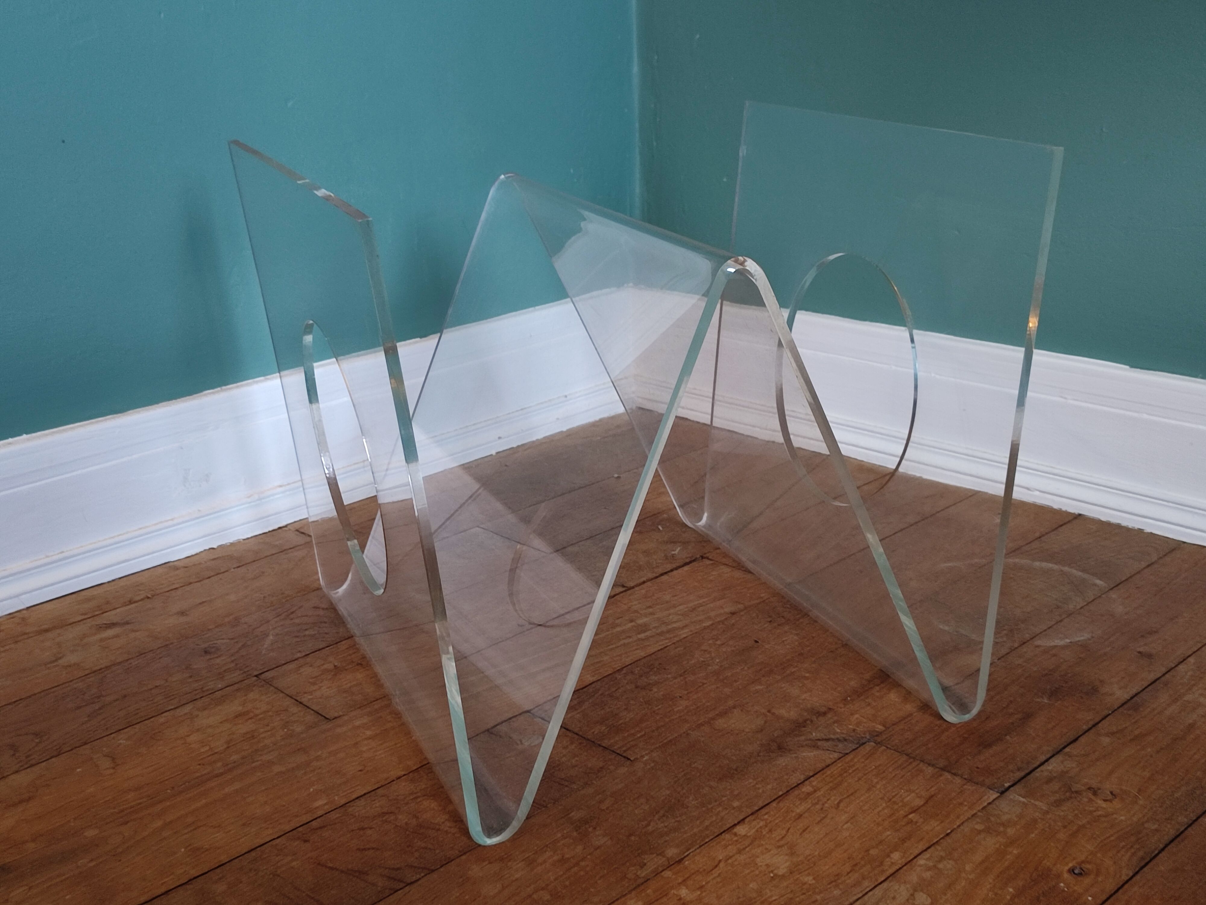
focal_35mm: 24
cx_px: 603
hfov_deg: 71.6
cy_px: 452
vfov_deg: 56.8
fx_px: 836
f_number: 1.89
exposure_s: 1/25
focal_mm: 5.89
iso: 835
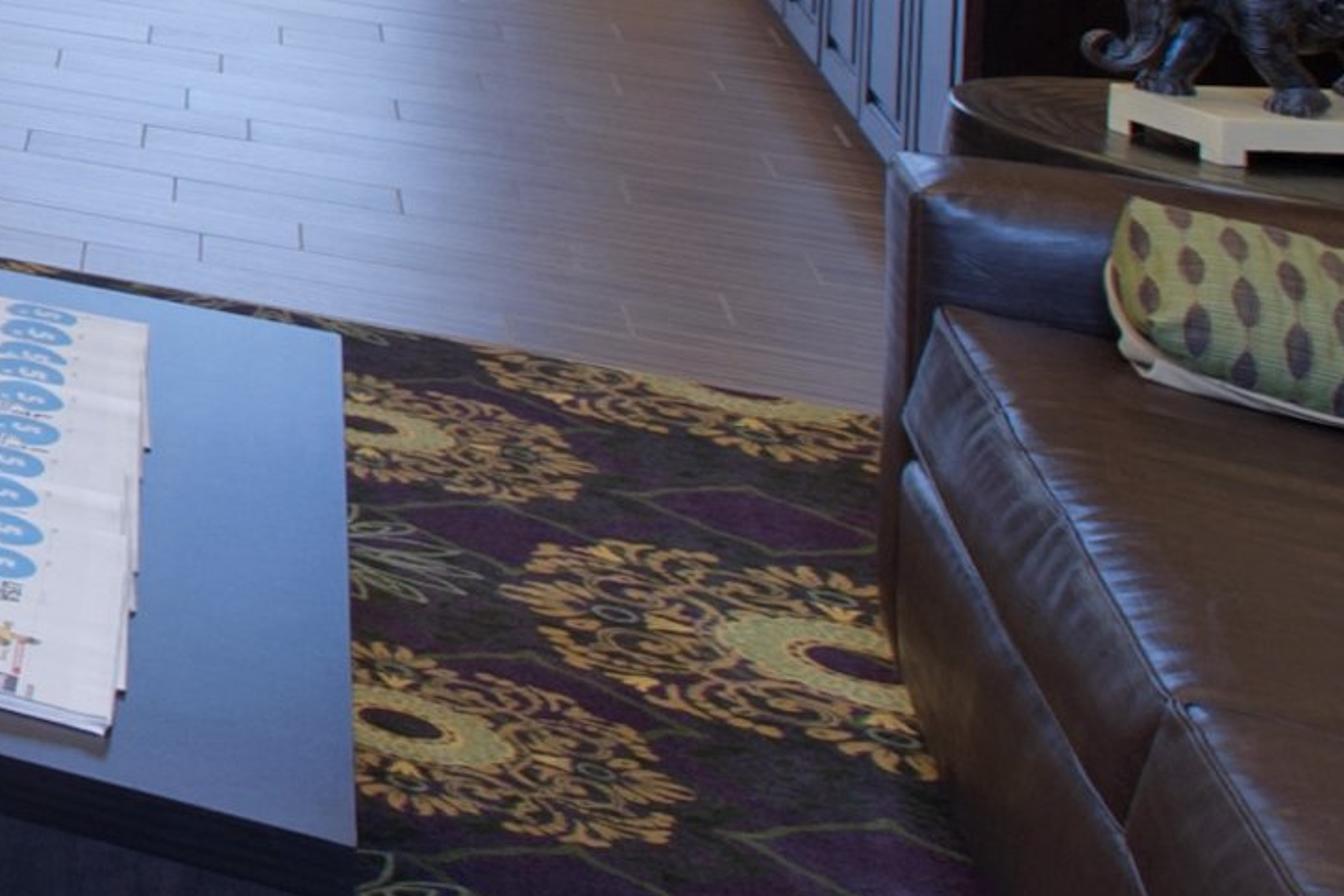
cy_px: -561
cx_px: -2027
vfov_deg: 15.1
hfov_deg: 14.2
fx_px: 3061
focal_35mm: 82
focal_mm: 14
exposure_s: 1/15
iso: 200
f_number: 8
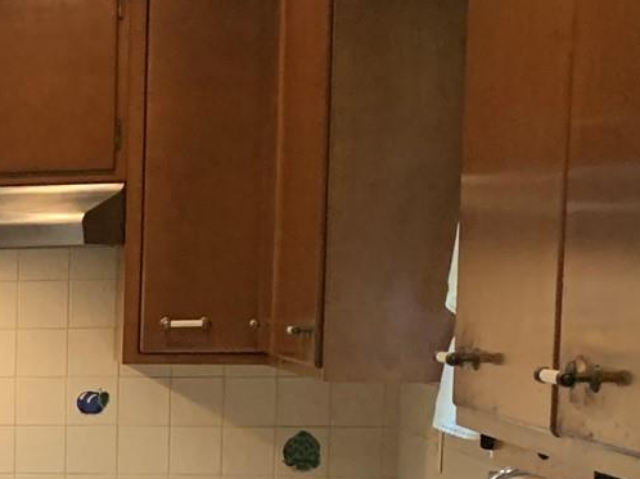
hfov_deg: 15.7
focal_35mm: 107
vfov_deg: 13.6
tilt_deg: -4.0
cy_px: 487
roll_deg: +0.9
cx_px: -508
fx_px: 1977
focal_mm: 4.25
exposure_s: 1/40
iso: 320
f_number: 1.8
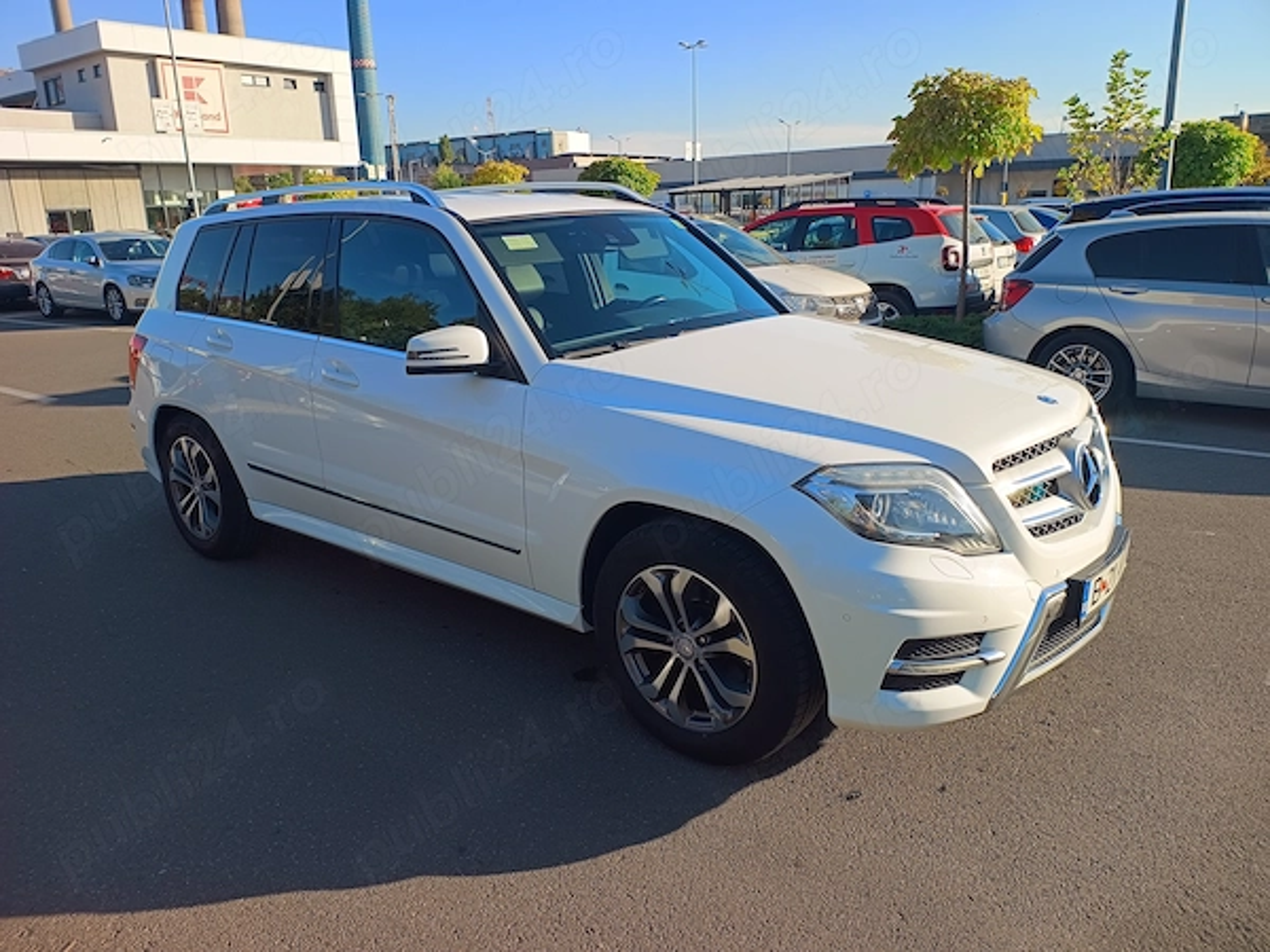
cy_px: 476
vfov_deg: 56.8
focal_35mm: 24
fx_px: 881
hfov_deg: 71.6
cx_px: 635
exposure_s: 1/1330
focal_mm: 5.89
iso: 103
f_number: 1.4
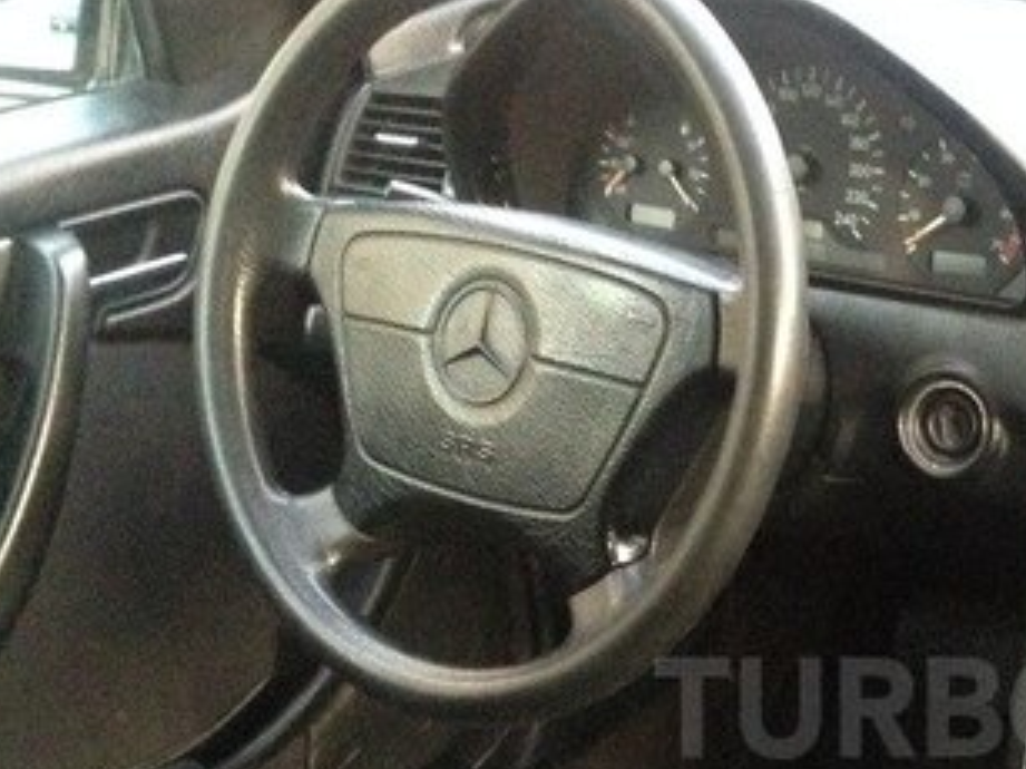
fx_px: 2104
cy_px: 707
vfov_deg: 20.3
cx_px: 996
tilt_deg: -26.4
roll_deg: -2.2
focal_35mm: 71
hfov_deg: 26.2
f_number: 2.4
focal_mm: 4.12
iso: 640
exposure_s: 1/15
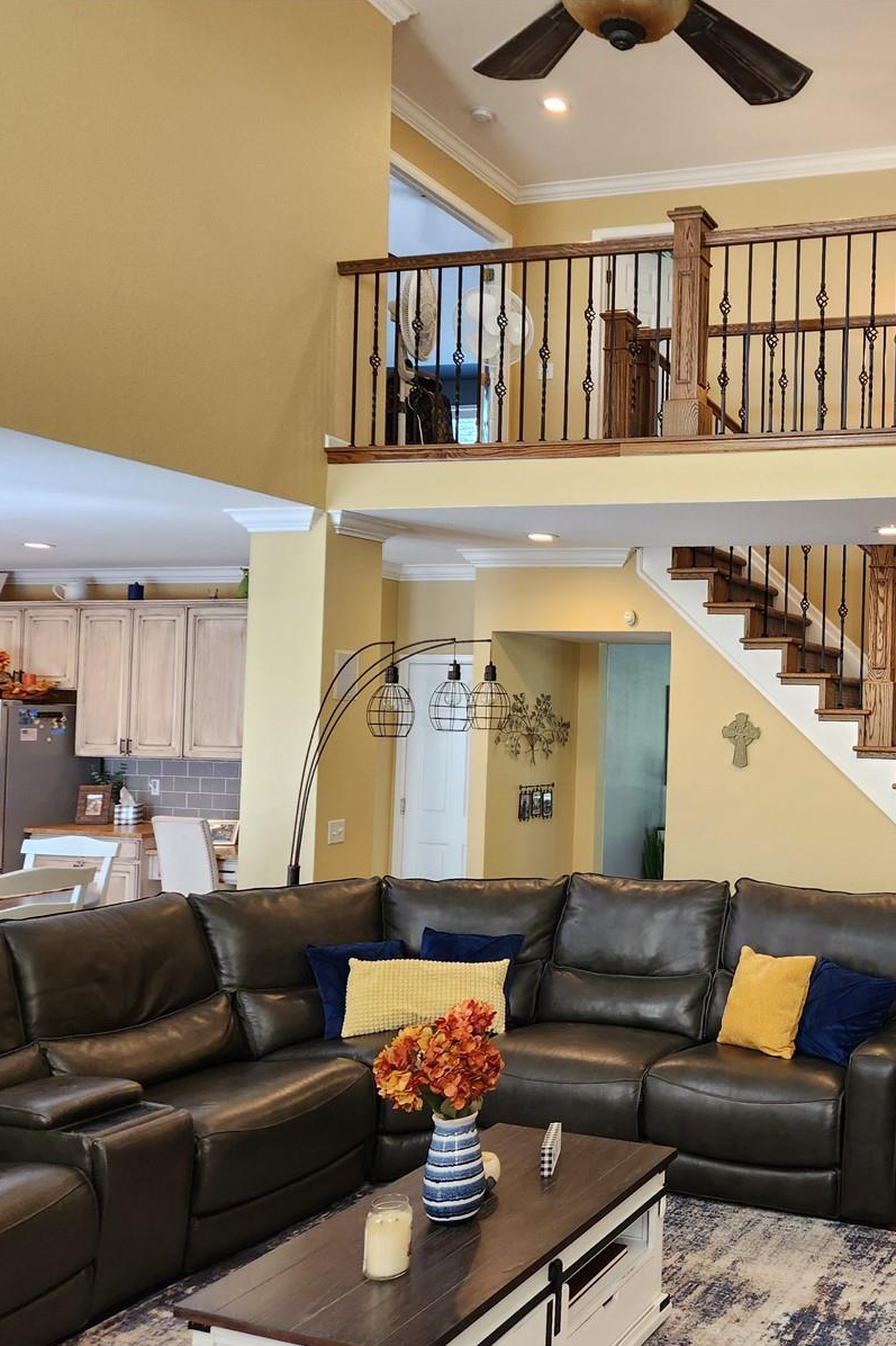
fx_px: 1195
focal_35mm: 32
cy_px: 673
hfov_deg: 38.1
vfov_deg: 58.7
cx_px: 823
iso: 200
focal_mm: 5.4
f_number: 1.8
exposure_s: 1/120
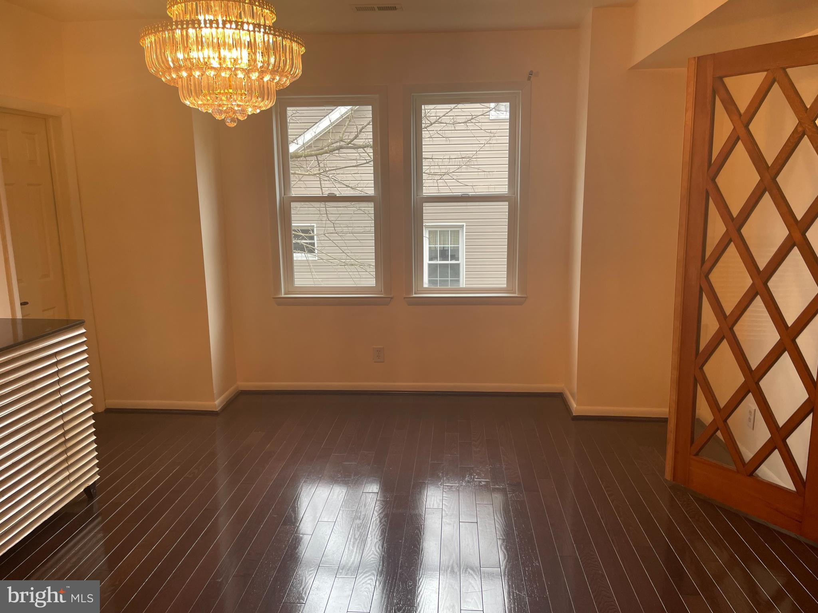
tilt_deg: -11.4
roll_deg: +0.6
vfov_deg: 53.1
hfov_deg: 67.3
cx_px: 409
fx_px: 614
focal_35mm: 26
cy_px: 306
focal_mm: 4.2
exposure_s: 1/120
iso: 80
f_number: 1.6
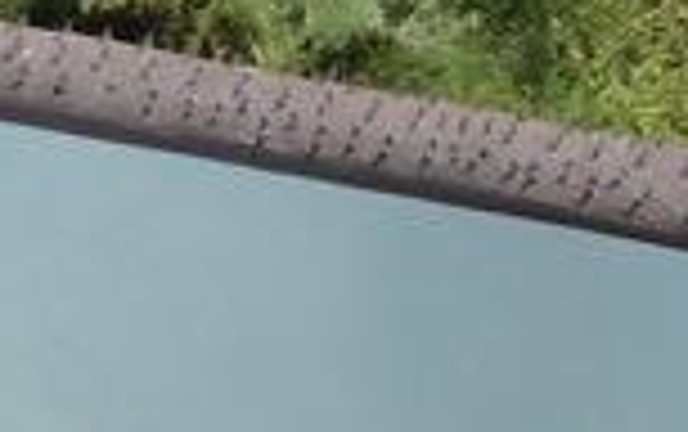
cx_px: 1601
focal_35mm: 177
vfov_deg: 6.5
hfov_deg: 10.4
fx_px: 3322
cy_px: -1030
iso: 125
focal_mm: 4.1
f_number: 5
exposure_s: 1/500
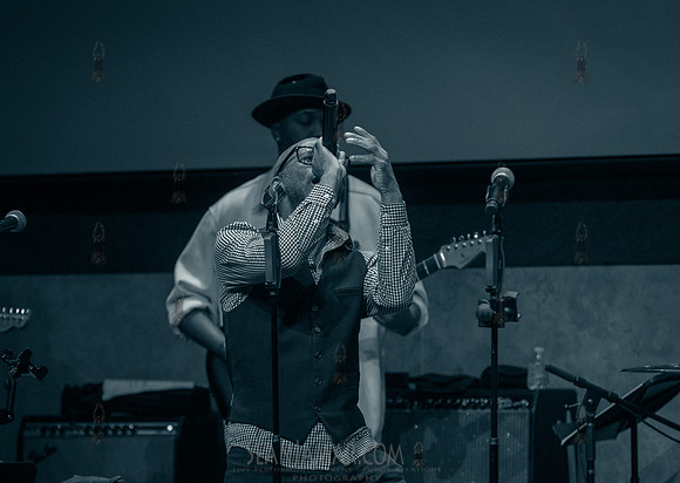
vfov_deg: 6.9
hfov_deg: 9.7
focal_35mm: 208
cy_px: 258
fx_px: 4003
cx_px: 293
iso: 4000
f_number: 4.5
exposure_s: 1/500
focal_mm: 185
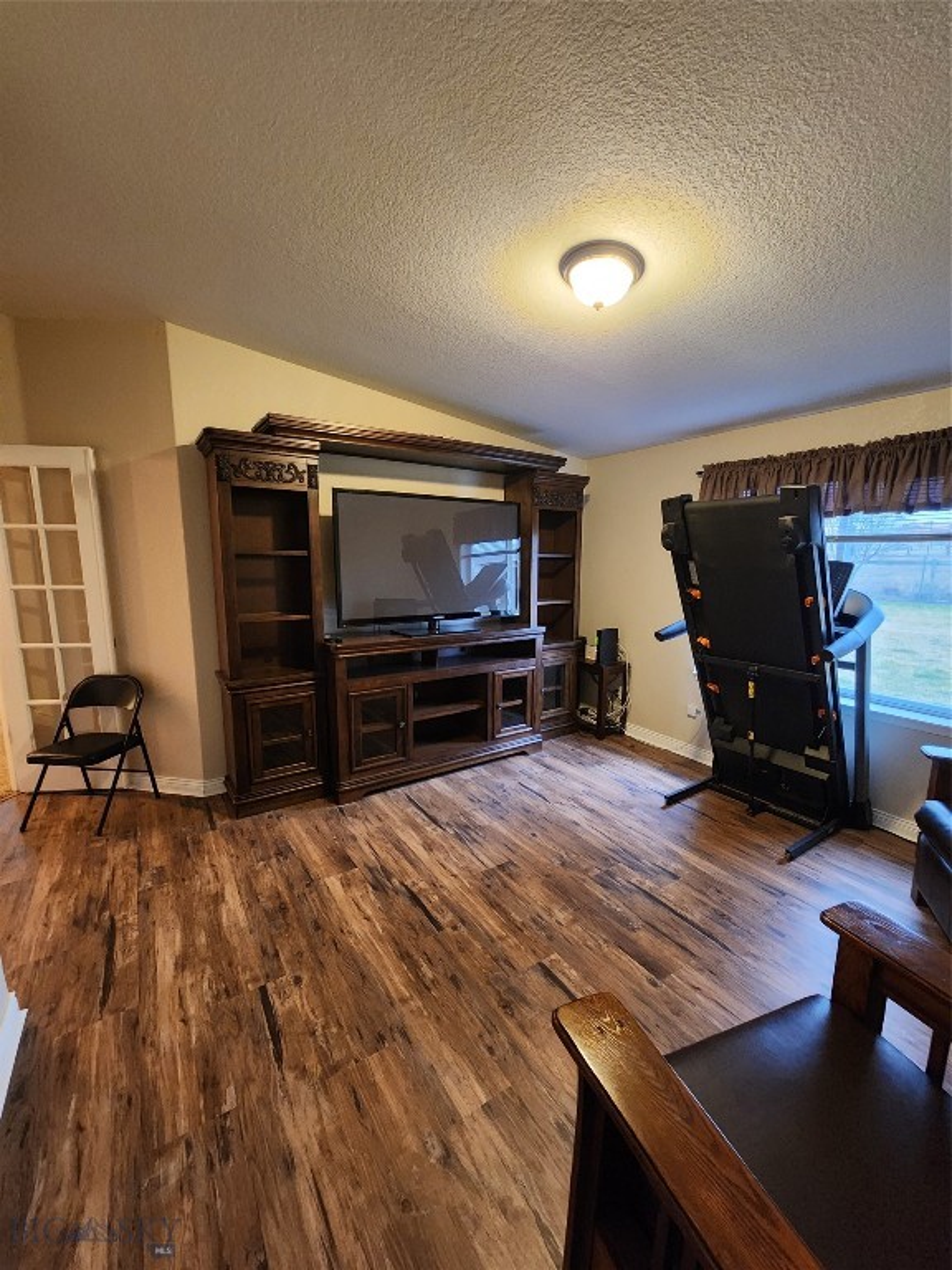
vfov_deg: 106.2
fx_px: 477
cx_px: 476
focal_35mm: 13
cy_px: 635
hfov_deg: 89.9
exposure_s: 1/24
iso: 640
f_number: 2.2
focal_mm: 2.2
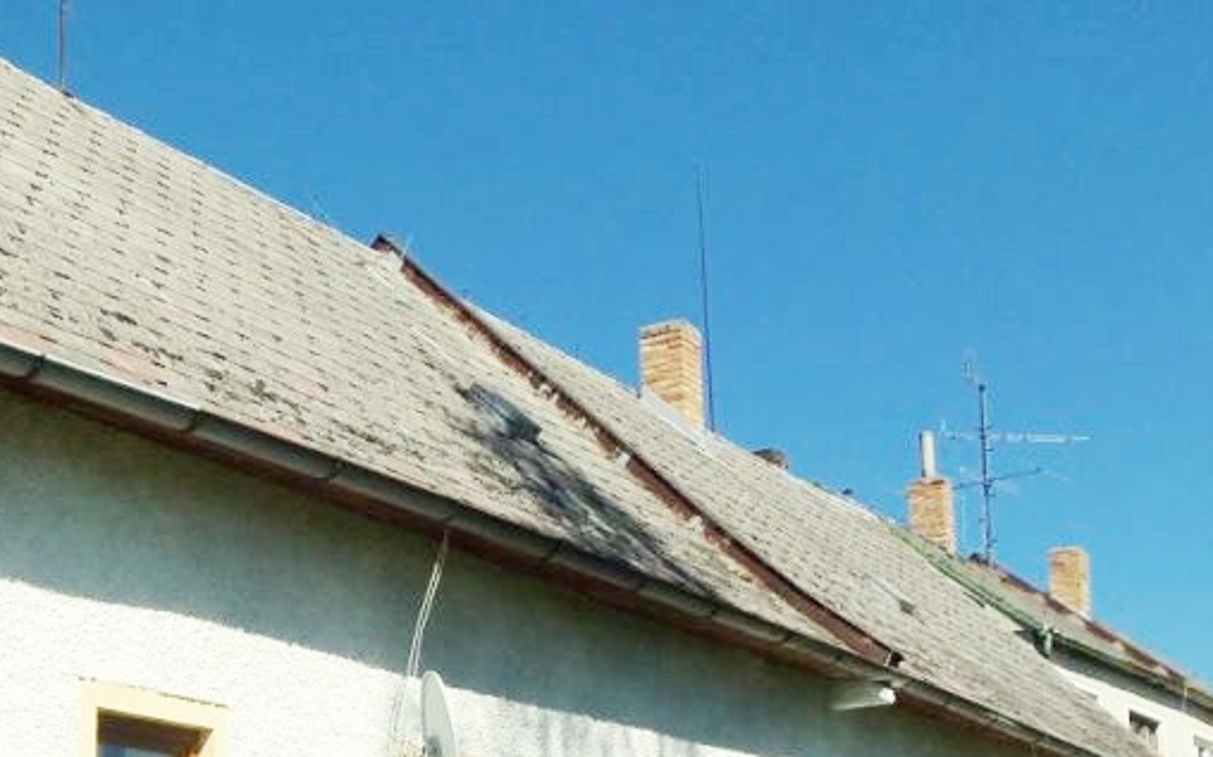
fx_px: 2049
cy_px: 745
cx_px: 310
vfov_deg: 20.3
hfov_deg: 32.4
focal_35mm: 62
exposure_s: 1/250
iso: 80
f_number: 8.6
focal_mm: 5.2
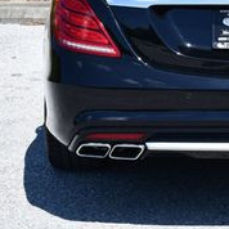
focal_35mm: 184
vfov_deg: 9.4
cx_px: 220
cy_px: -21
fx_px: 1377
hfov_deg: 9.5
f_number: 8
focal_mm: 30
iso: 160
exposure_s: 1/250
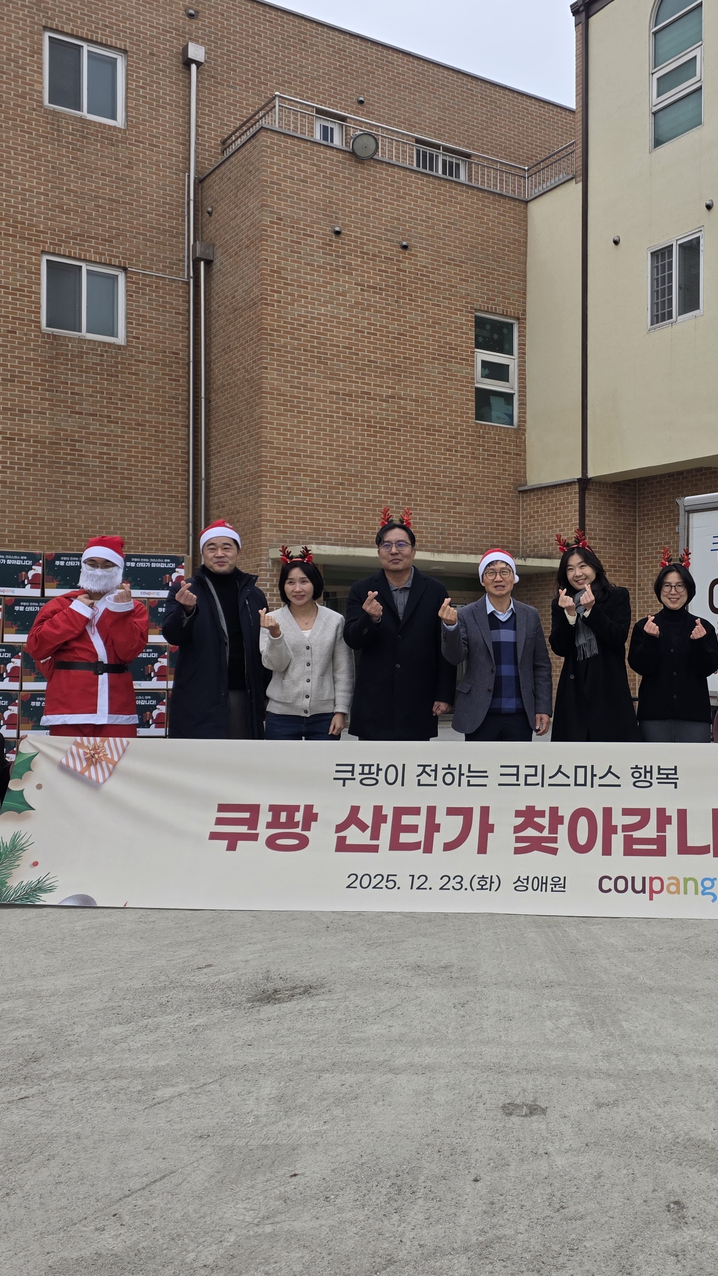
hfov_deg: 31.5
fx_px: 1218
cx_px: 626
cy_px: 638
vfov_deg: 55.3
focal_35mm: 36
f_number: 1.7
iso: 80
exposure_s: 1/1874
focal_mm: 6.3
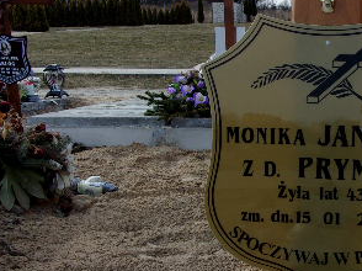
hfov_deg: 30.5
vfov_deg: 24.0
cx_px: 316
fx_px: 637
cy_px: 159
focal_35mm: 61
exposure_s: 1/70
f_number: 10.8
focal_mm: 5.1
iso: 80
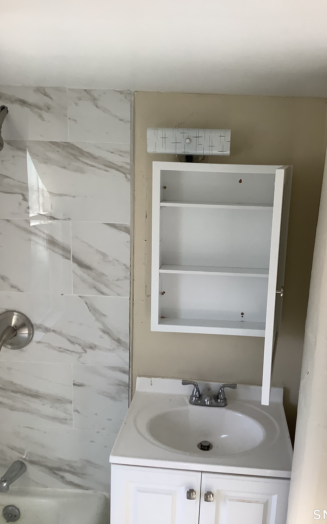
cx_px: 196
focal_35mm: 33
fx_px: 470
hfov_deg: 38.2
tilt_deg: -12.3
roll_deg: -1.4
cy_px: 262
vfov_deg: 58.1
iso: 80
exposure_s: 1/120
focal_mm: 3.3
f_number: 2.4
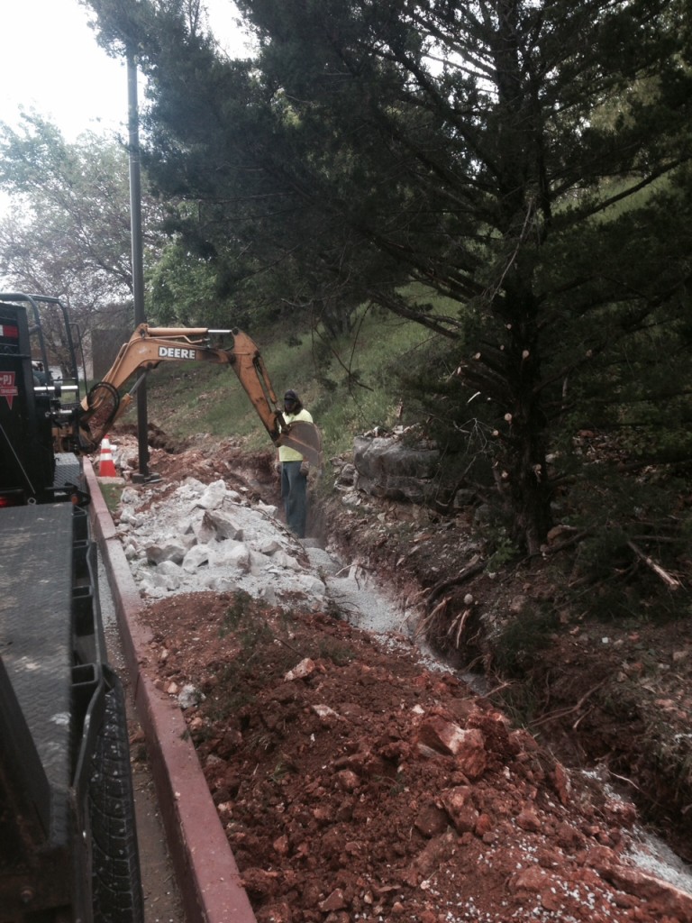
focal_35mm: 33
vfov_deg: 55.4
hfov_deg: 42.9
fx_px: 880
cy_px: 462
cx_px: 346
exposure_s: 1/120
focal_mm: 4.12
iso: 64
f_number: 2.4
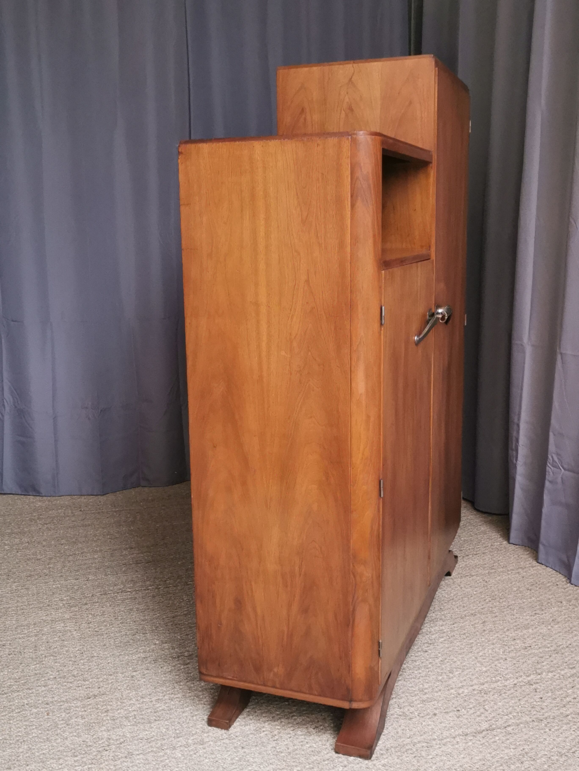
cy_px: 386
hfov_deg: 37.7
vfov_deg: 49.0
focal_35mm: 38
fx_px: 847
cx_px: 290
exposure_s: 1/50
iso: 320
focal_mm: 5.58
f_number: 1.8
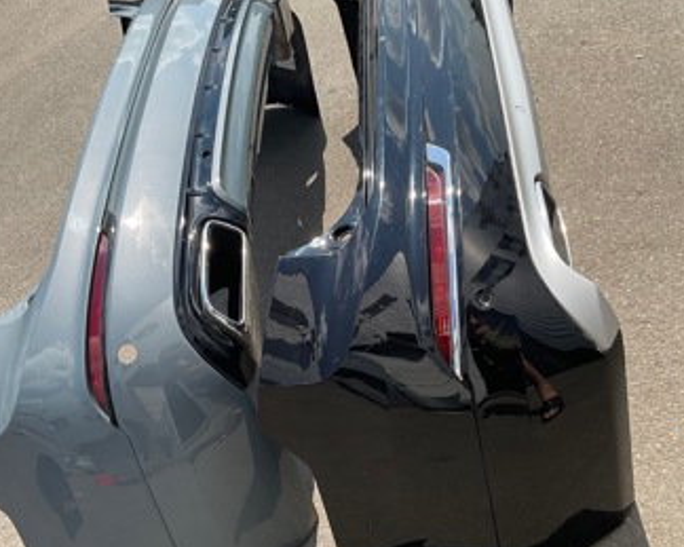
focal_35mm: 42
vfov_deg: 35.6
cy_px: 317
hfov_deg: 43.8
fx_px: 850
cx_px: 338
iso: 16
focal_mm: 3
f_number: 1.8
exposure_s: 1/1377
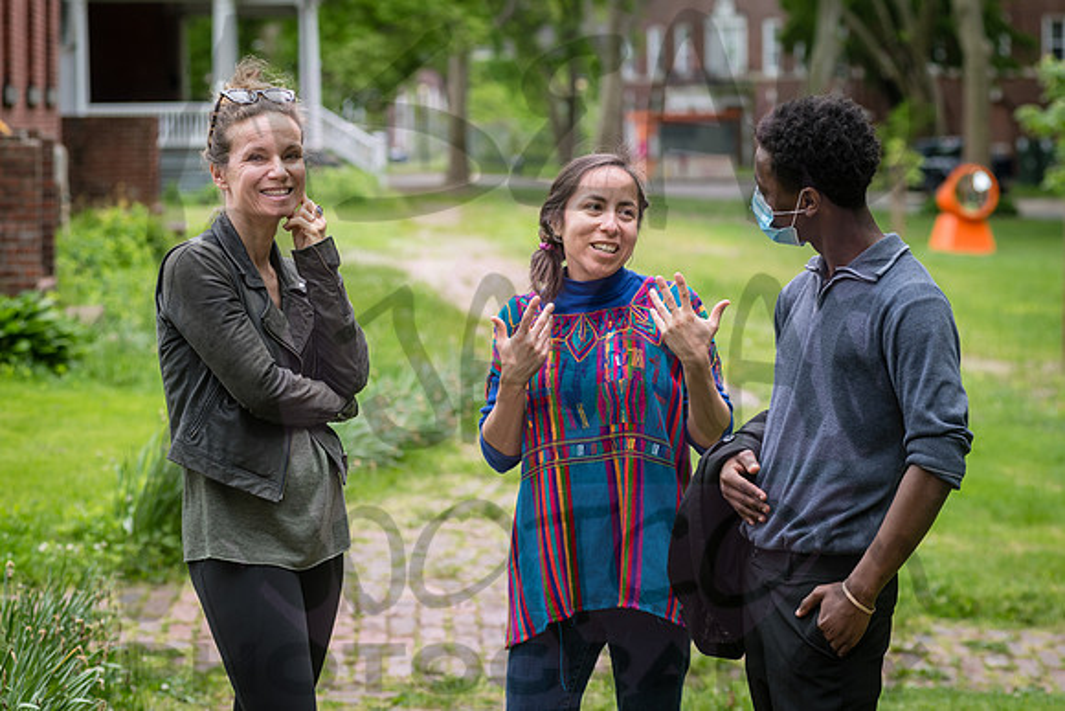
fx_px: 3414
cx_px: 572
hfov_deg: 17.7
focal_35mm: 115
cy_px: 362
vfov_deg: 11.9
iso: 250
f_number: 4
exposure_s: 1/500
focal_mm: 100
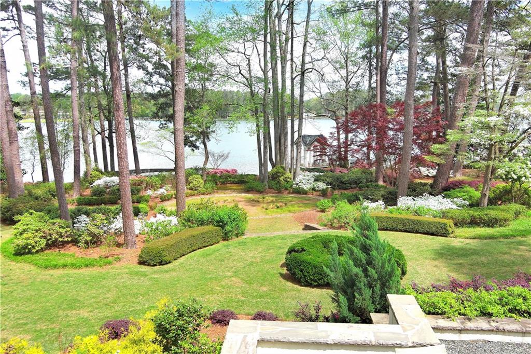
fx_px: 428
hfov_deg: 63.7
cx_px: 266
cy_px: 177
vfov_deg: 44.9
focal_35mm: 29
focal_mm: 10.57
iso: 100
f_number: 2.8
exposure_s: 1/793
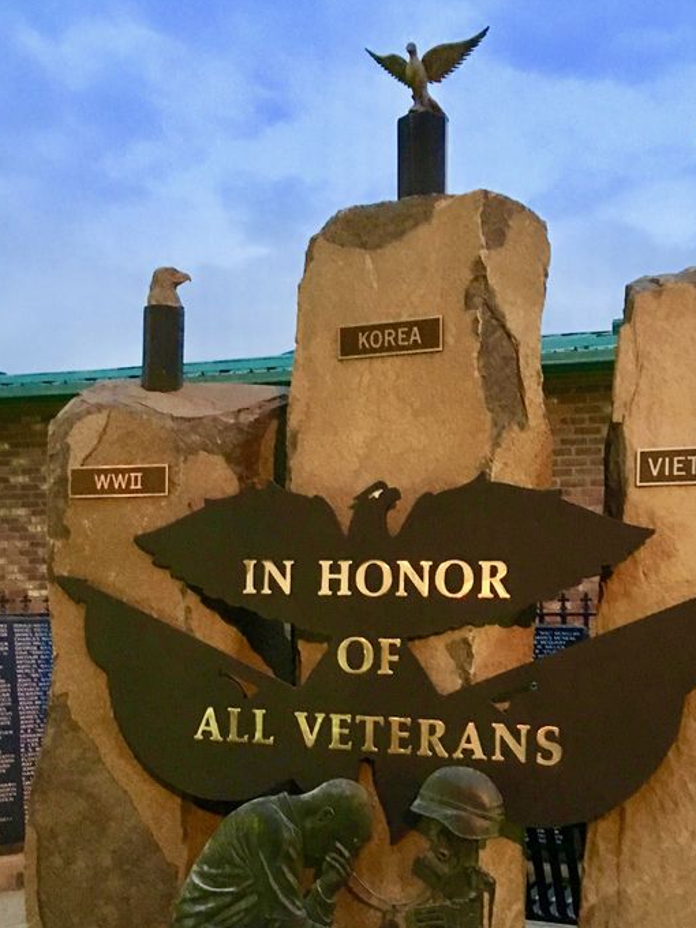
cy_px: 594
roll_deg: -0.6
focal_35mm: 43
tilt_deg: +1.8
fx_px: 1153
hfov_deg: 33.4
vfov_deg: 43.4
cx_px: 437
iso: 250
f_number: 2.2
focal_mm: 4.15
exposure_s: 1/15
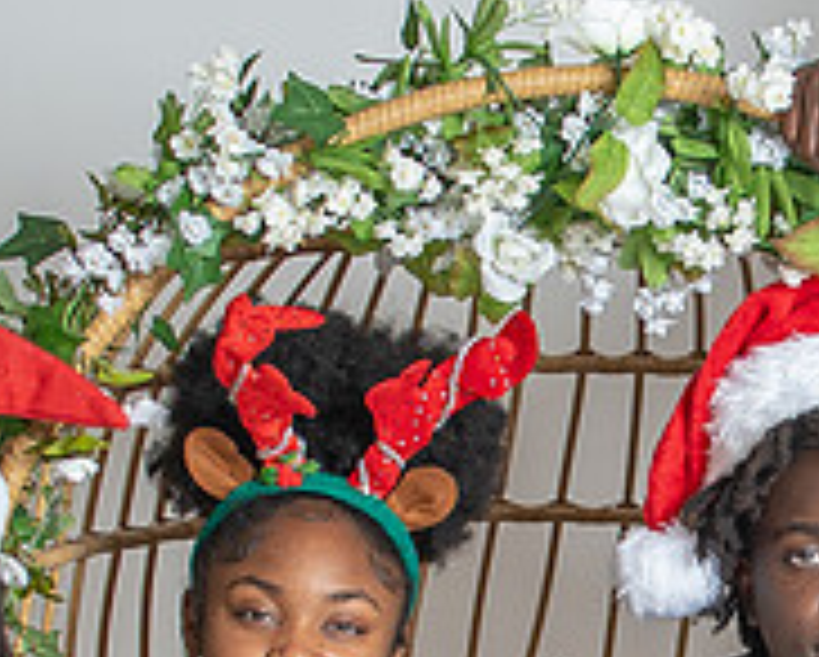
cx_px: 720
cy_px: 526
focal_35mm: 181
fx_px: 4392
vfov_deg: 8.5
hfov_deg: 10.6
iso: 100
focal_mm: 35
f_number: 3.2
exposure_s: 1/250
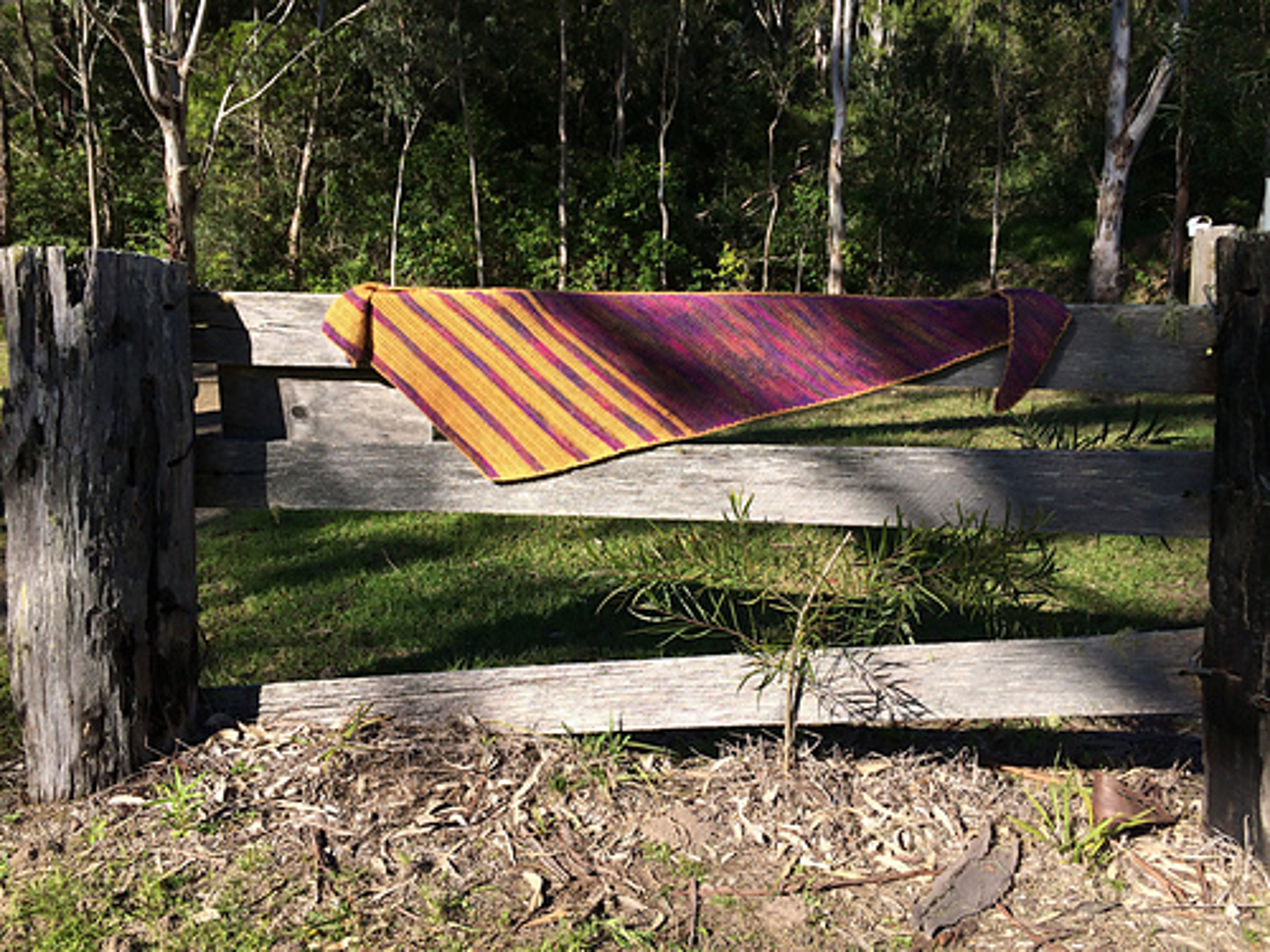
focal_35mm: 29
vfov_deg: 48.2
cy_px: 476
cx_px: 635
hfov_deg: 61.7
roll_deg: -1.3
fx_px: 1064
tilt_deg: -9.6
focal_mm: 4.15
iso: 32
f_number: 2.2
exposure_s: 1/1368
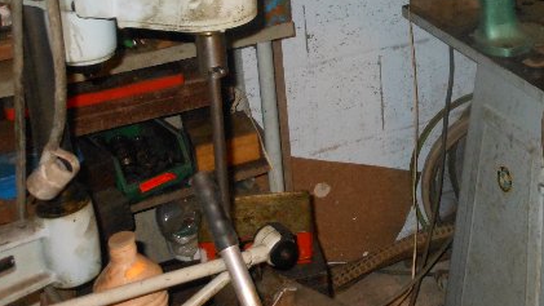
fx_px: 837
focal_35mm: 58
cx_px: 483
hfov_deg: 34.2
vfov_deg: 20.1
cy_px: 0
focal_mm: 5
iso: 400
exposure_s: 1/25
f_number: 3.7
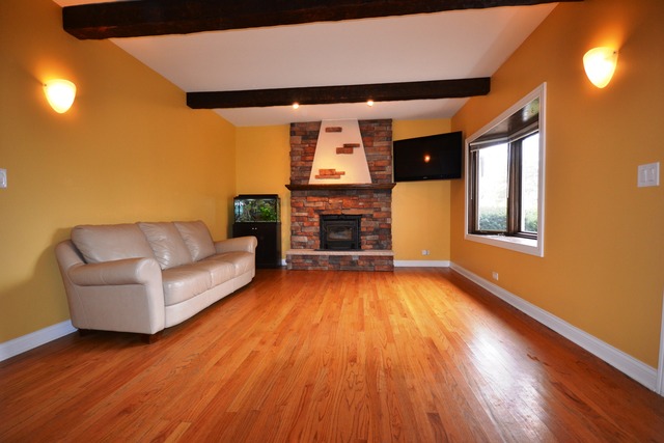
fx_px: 277
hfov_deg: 100.4
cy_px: 222
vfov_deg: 77.4
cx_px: 332
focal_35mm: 15
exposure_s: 1/60
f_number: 4
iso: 560
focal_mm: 10
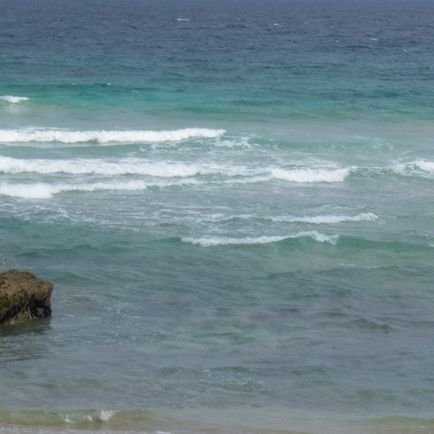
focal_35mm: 200
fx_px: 2837
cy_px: 126
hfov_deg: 8.6
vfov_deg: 8.7
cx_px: -158
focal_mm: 27
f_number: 20
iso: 200
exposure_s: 1/125
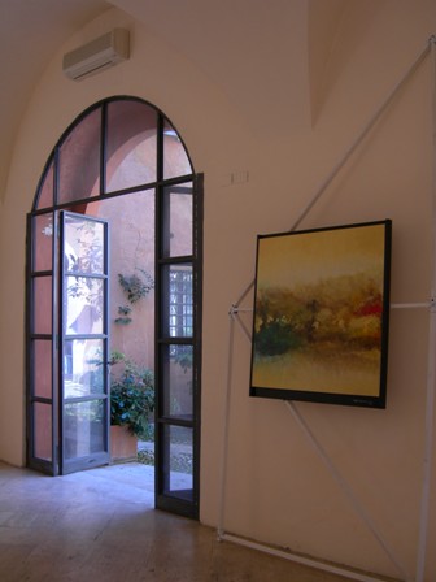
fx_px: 689
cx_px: 218
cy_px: 291
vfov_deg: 45.8
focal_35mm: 41
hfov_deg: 35.1
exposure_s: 1/38
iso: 50
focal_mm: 8.5
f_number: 2.9
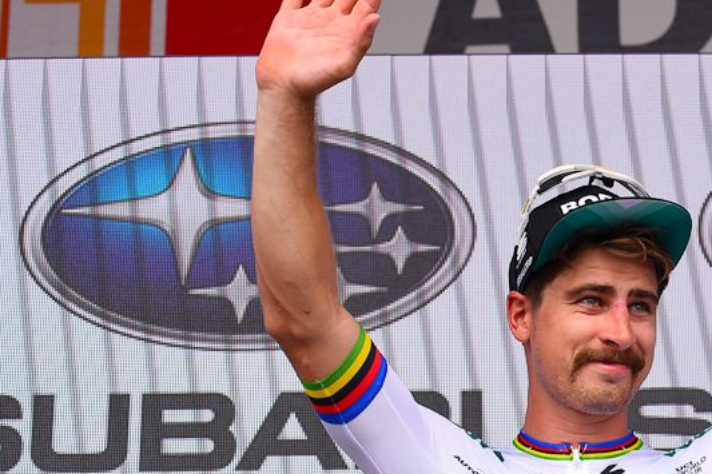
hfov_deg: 13.6
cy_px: 358
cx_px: 574
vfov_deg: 9.1
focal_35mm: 150
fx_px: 2966
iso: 800
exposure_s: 1/800
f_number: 7.1
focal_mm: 80
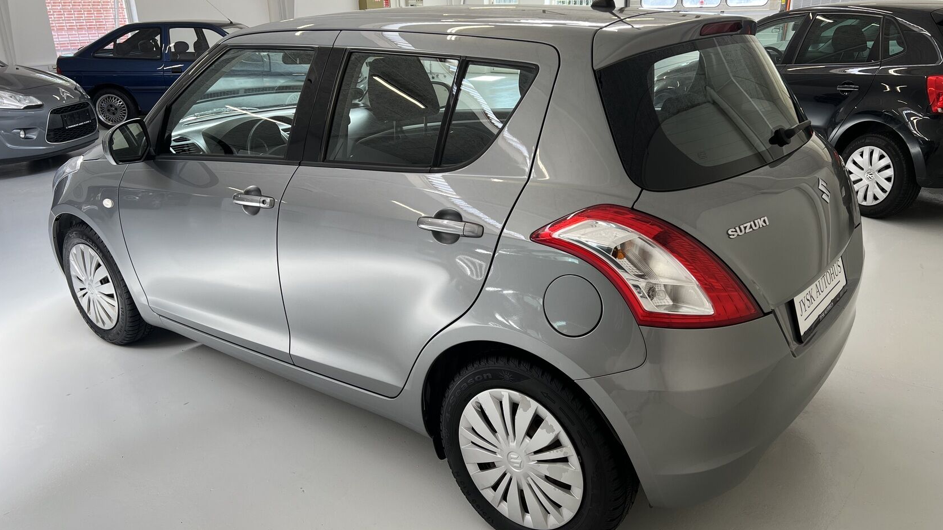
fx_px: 725
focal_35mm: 29
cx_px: 481
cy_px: 270
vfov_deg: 40.2
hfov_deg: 66.1
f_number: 1.5
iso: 32
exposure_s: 1/113
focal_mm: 5.7
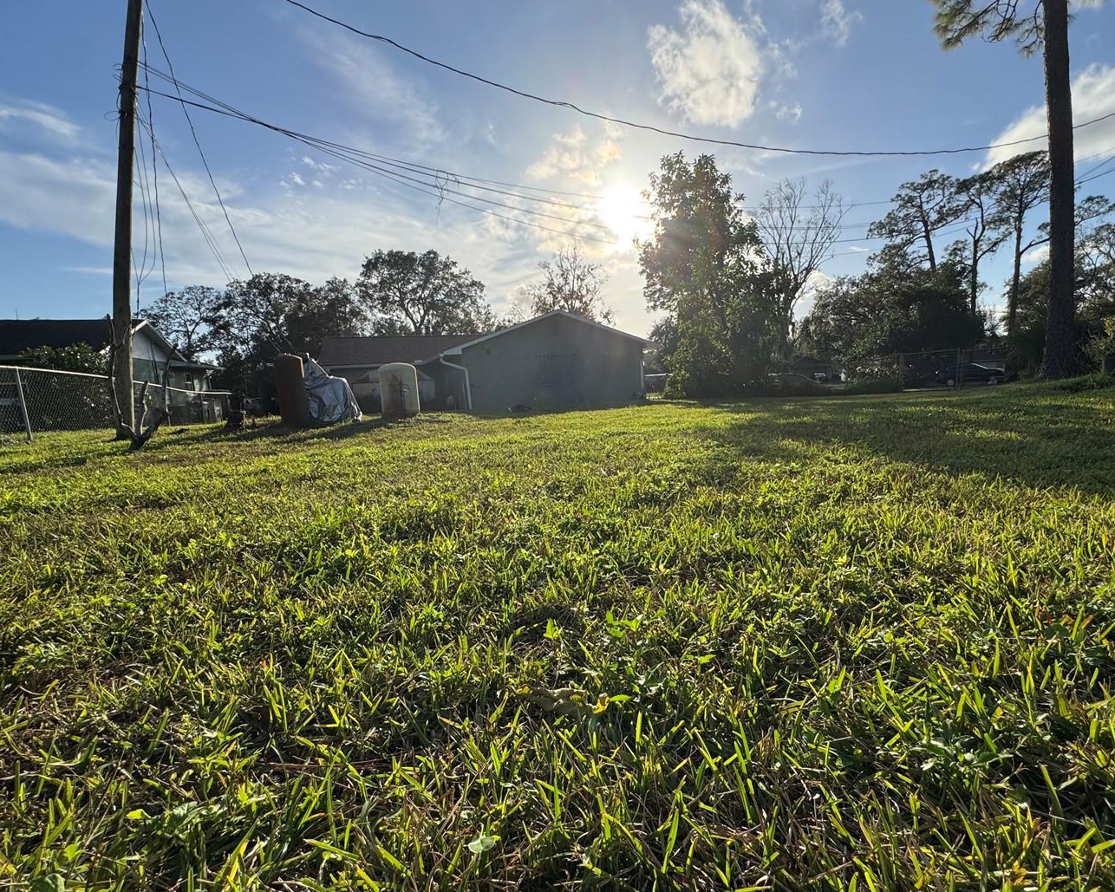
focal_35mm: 17
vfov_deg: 76.9
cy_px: 464
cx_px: 608
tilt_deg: -10.4
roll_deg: +2.5
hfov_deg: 89.4
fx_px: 561
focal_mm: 2.22
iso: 50
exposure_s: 1/2985
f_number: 2.2
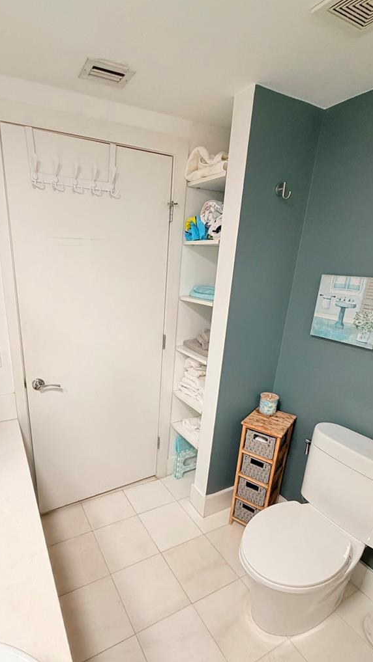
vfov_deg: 92.3
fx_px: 317
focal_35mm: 18
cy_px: 366
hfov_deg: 60.1
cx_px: 138
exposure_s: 1/120
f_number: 2.2
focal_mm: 2.22
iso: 250
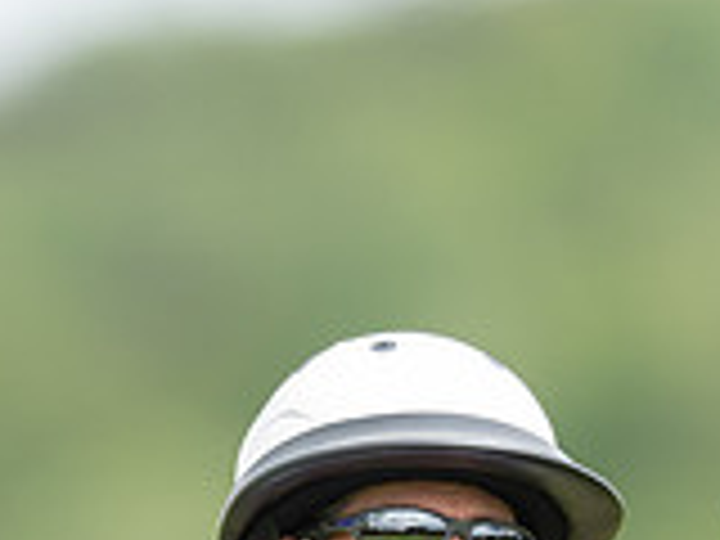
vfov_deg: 0.7
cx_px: 421
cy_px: 926
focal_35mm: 2114
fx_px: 43970
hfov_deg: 0.9
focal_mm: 500
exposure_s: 1/1000
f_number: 4
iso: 400
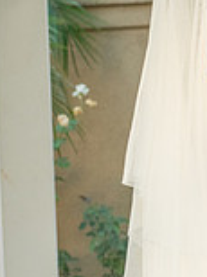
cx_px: 446
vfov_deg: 5.2
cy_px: 147
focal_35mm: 385
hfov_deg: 3.8
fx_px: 3078
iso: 500
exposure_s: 1/200
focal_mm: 70
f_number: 6.3
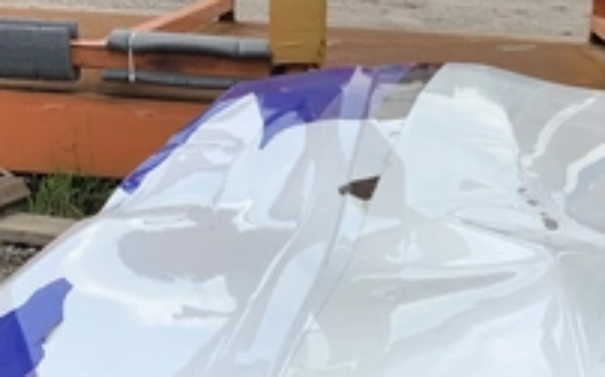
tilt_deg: -23.6
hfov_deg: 31.5
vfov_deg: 19.6
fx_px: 1071
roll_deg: -2.1
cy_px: 332
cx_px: 329
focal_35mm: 65
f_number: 2.4
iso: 25
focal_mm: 3.3
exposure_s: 1/1164
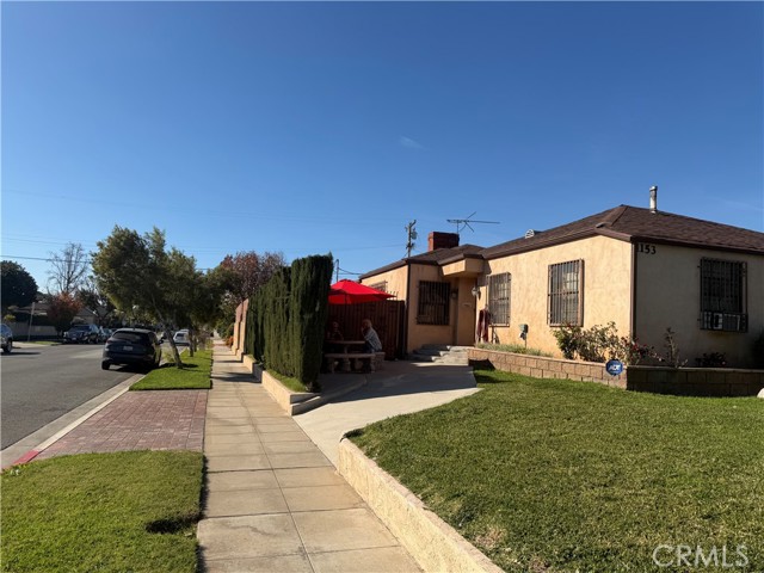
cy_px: 286
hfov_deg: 71.6
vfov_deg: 56.8
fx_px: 530
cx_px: 382
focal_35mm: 24
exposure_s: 1/5714
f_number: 1.78
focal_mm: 6.76
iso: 80
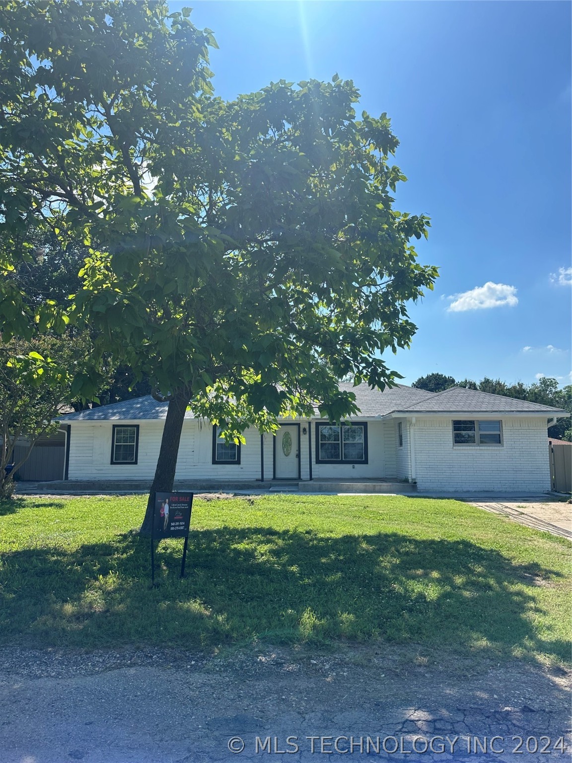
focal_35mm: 24
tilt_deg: +7.8
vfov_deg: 71.6
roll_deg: -0.5
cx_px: 286
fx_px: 529
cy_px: 382
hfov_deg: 56.8
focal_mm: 6.86
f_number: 1.78
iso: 80
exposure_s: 1/4545
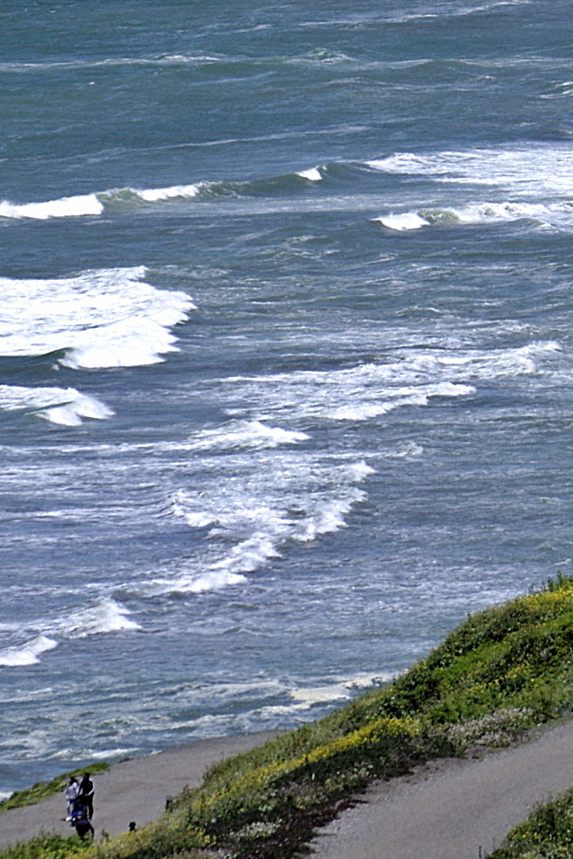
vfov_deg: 4.2
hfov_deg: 2.8
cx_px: 1143
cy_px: -126
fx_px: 11741
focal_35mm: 492
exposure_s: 1/2000
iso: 400
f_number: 8
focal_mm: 95
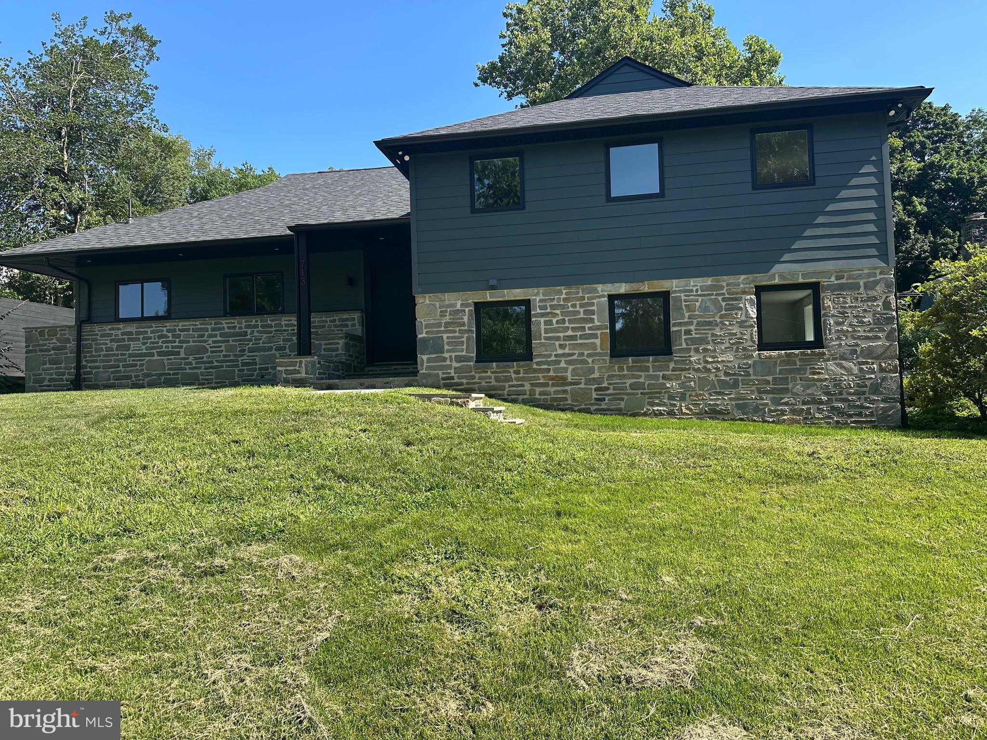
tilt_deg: +2.6
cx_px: 494
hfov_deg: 71.6
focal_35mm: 24
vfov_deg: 56.8
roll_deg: +1.1
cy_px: 370
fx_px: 684
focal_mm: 6.86
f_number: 1.78
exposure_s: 1/1812
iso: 80
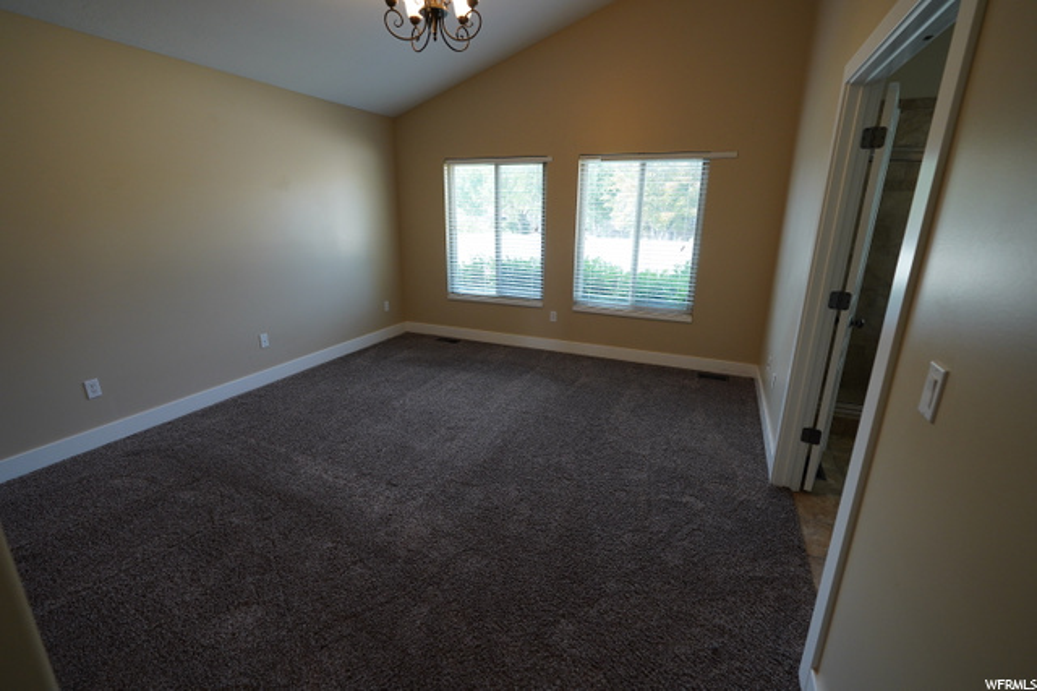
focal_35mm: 16
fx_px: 461
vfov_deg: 73.7
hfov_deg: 96.8
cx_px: 518
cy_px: 346
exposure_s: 1/160
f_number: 4
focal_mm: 16
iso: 1000
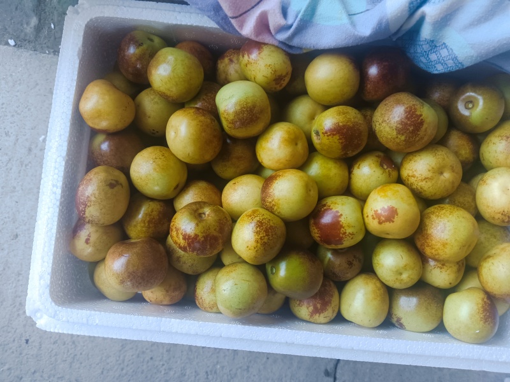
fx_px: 383
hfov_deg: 67.3
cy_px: 191
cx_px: 255
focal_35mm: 26
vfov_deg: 53.1
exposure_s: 1/100
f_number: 1.8
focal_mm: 4.05
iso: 557
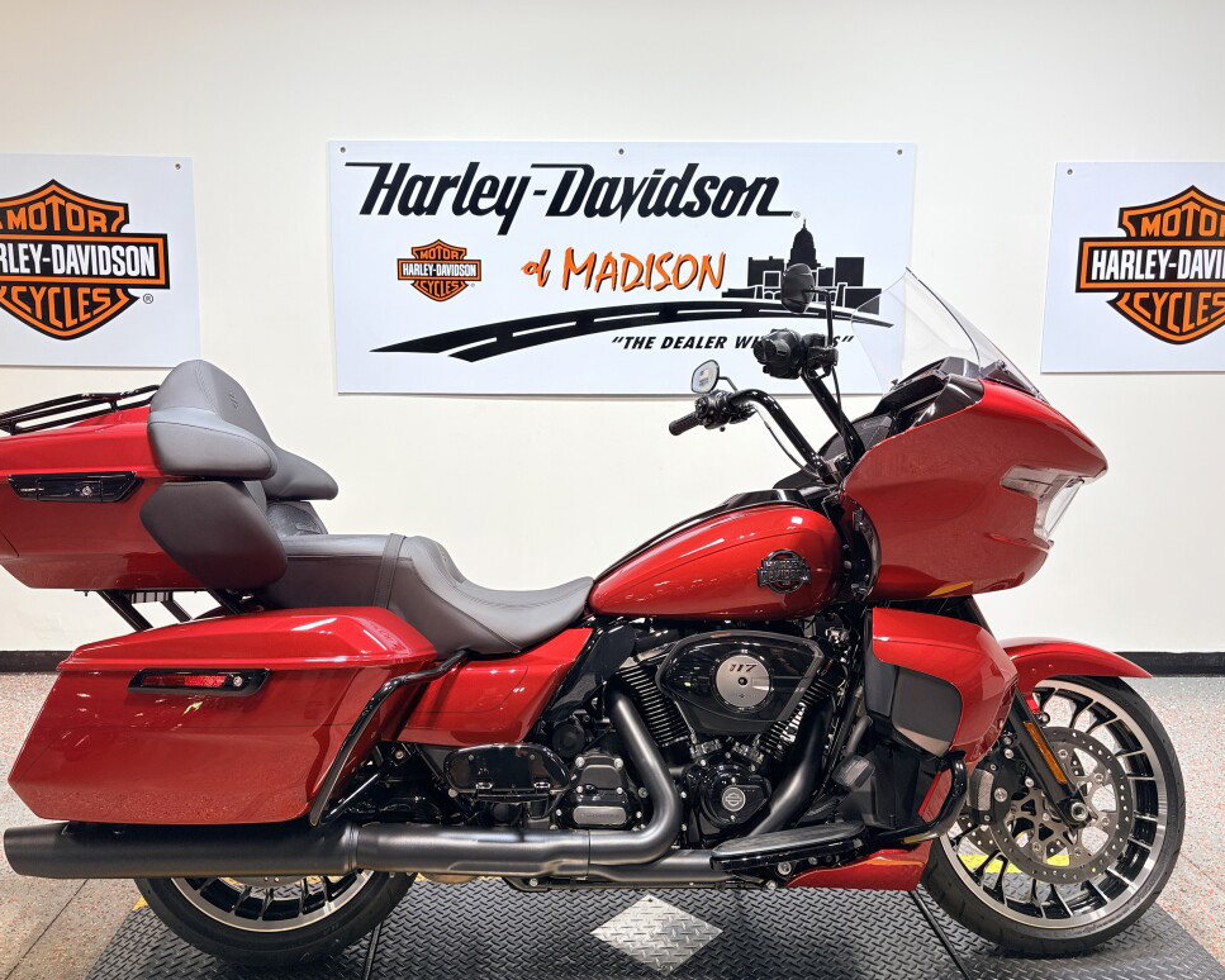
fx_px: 1015
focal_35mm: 28
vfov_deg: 51.5
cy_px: 476
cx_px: 576
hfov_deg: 62.2
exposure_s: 1/120
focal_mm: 5.96
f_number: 1.6
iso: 40
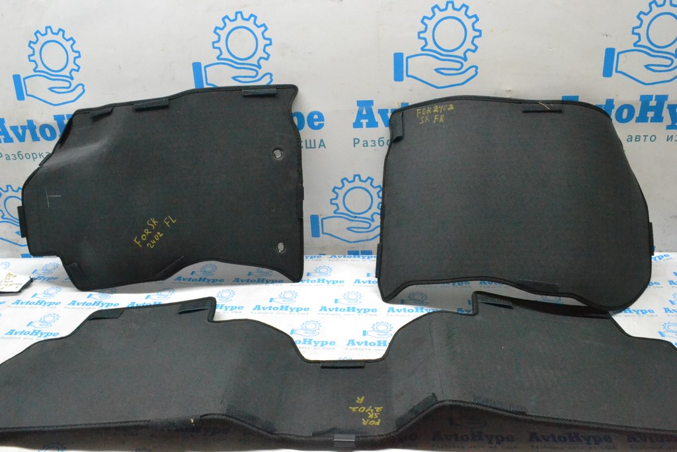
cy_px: 226
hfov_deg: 67.4
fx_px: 508
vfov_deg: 47.9
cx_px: 338
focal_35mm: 27
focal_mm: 18
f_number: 9
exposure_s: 1/160
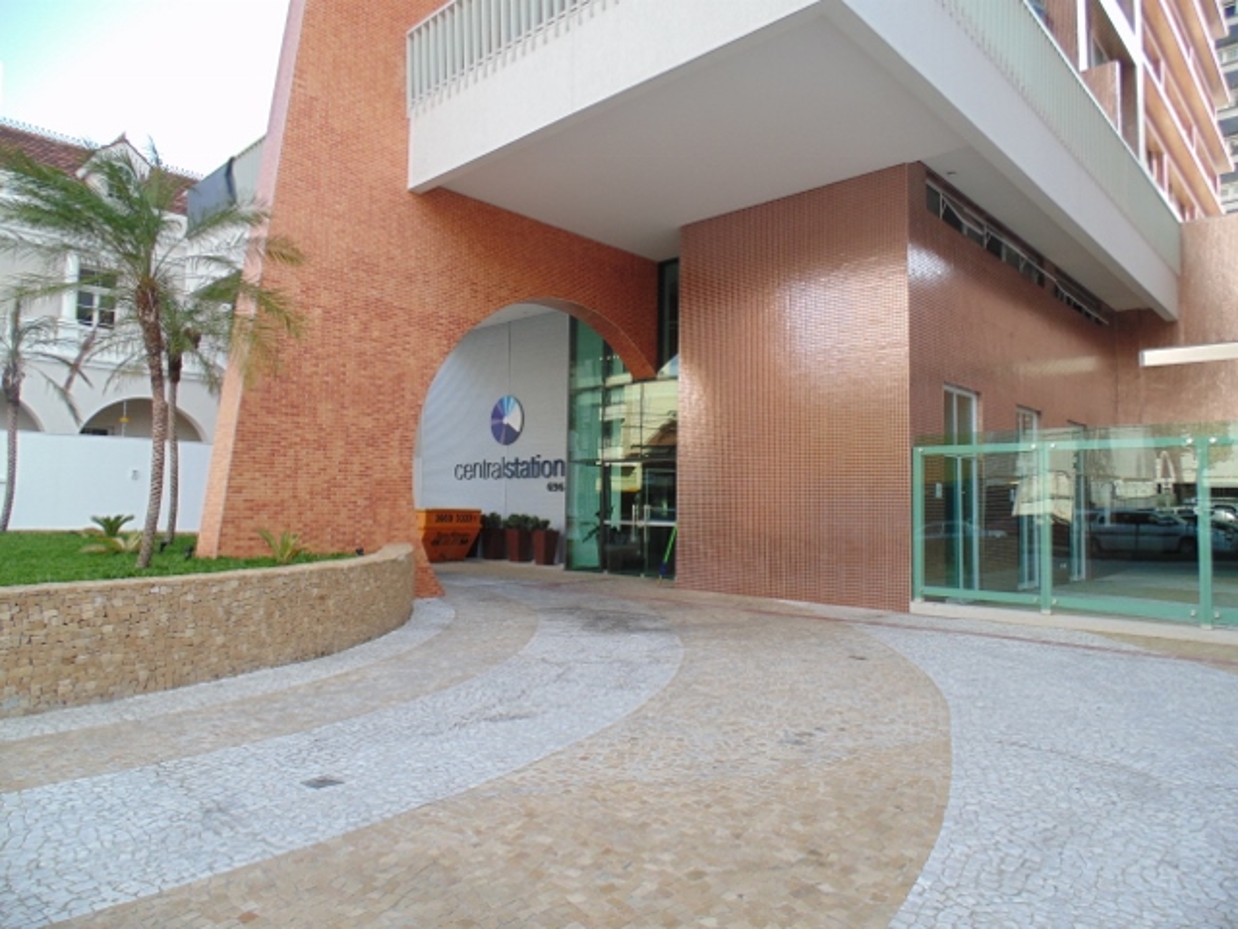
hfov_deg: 76.4
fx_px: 787
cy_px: 464
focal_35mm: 22
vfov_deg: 61.1
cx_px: 619
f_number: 3.1
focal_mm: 4
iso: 80
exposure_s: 1/160
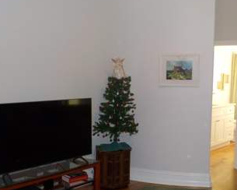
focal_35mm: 46
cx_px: 169
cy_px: 104
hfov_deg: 39.6
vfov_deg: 32.7
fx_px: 323
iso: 200
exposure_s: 1/30
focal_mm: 4.1
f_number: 3.3
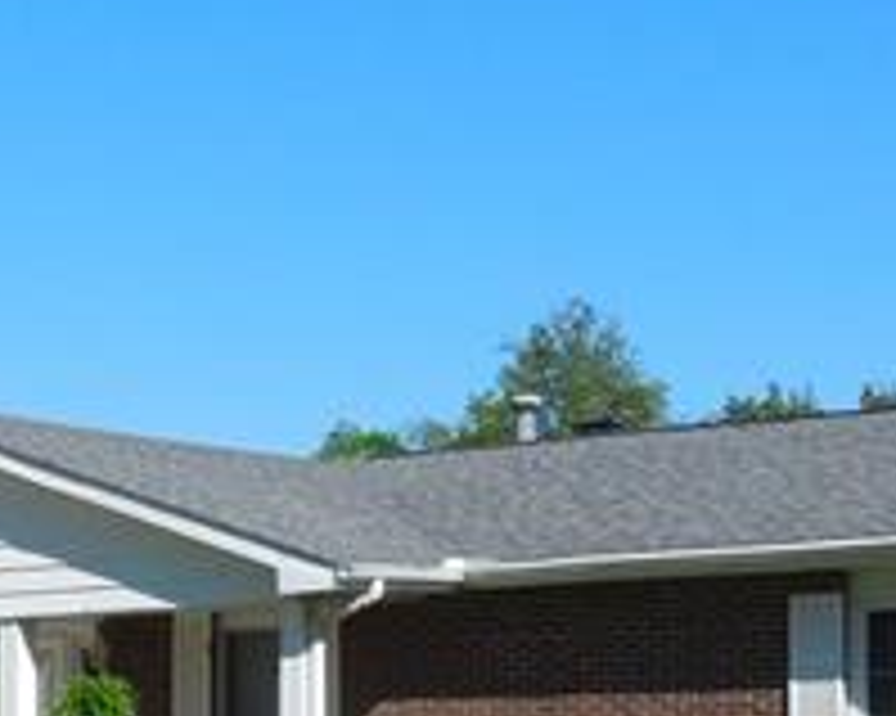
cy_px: 721
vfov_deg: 16.0
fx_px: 2491
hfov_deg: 20.3
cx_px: 284
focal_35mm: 94
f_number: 3.2
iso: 125
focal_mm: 5.3
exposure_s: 1/1600
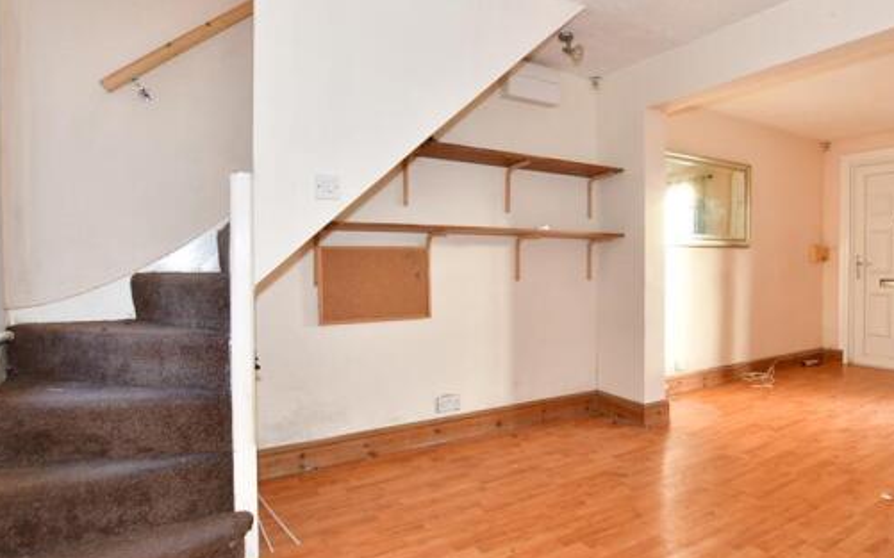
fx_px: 487
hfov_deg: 83.8
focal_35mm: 20
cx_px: 546
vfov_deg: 59.6
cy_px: 272
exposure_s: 1/4
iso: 250
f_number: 5.6
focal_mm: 10
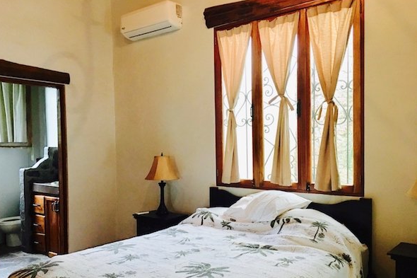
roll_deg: +1.5
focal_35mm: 33
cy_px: 167
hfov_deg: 57.2
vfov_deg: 39.8
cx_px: 190
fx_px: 382
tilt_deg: -2.7
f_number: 2.2
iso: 80
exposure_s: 1/15
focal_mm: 4.15
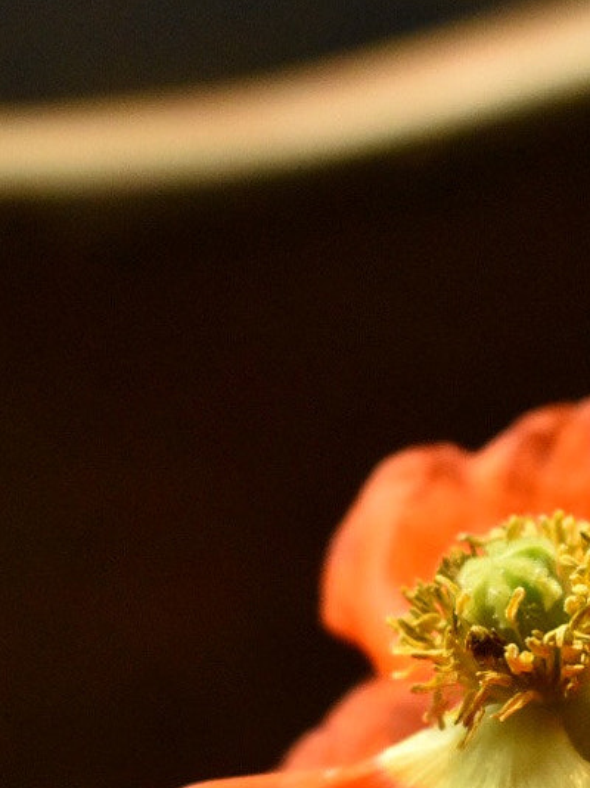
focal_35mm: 147
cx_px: 590
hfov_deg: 10.0
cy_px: 759
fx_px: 3343
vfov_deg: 13.3
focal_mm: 34
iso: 4000
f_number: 5
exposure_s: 1/4000
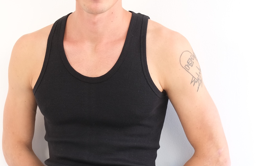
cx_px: 103
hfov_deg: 18.9
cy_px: 263
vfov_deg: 11.3
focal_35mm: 110
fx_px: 797
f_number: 4
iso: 200
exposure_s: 1/60
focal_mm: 23.3
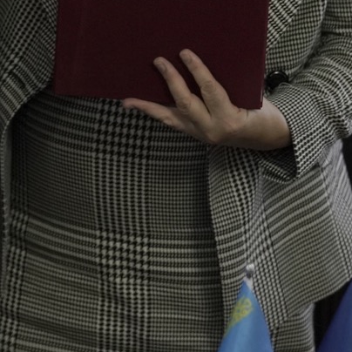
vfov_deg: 8.1
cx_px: 13
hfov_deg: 8.2
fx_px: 2450
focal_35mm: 213
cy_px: -90
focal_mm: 44
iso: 1600
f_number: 2.8
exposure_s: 1/125
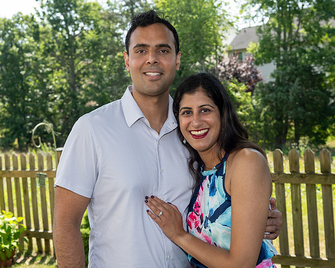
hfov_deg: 29.5
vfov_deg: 23.8
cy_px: 134
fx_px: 637
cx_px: 187
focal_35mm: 64
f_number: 5
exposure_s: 1/250
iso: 250
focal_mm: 38
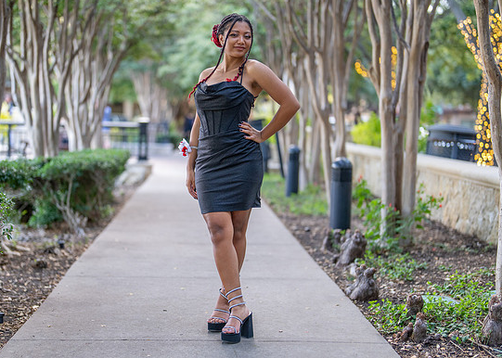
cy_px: 183
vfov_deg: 21.9
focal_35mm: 65
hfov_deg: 30.3
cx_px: 213
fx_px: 926
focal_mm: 50
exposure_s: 1/800
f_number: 1.2
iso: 400
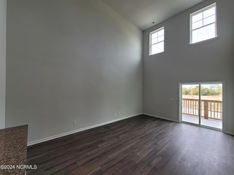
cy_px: 88
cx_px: 117
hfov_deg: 106.2
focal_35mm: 13
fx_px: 88
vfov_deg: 89.9
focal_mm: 2.2
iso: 100
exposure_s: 1/120
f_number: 2.2
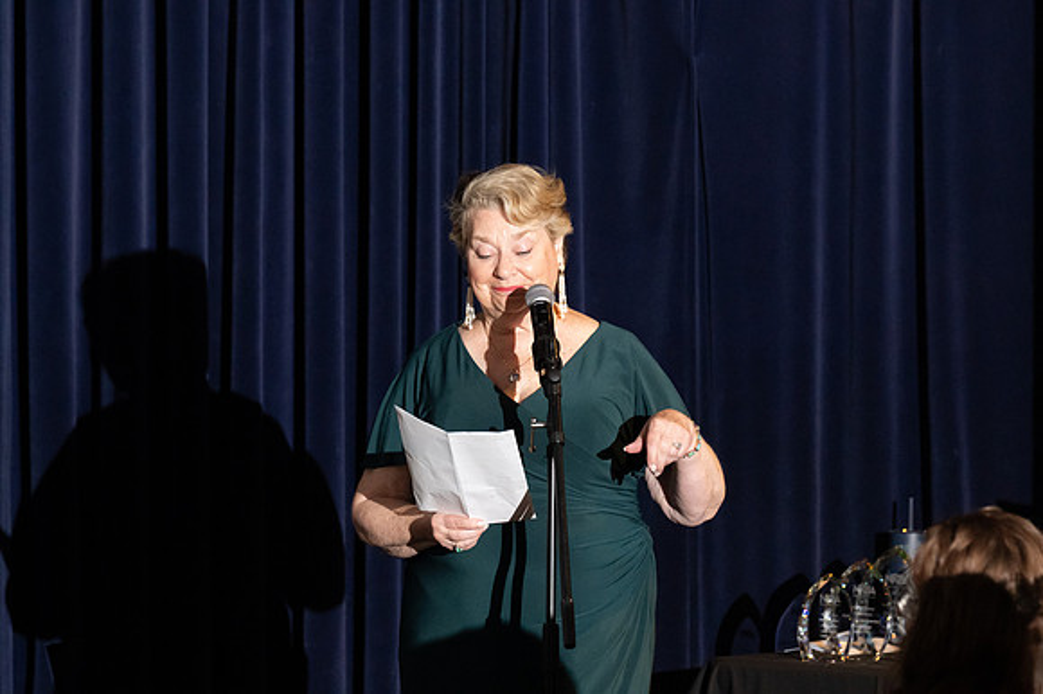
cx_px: 522
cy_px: 347
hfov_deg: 9.2
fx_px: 6515
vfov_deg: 6.1
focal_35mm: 225
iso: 2500
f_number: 5
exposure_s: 1/200
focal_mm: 150
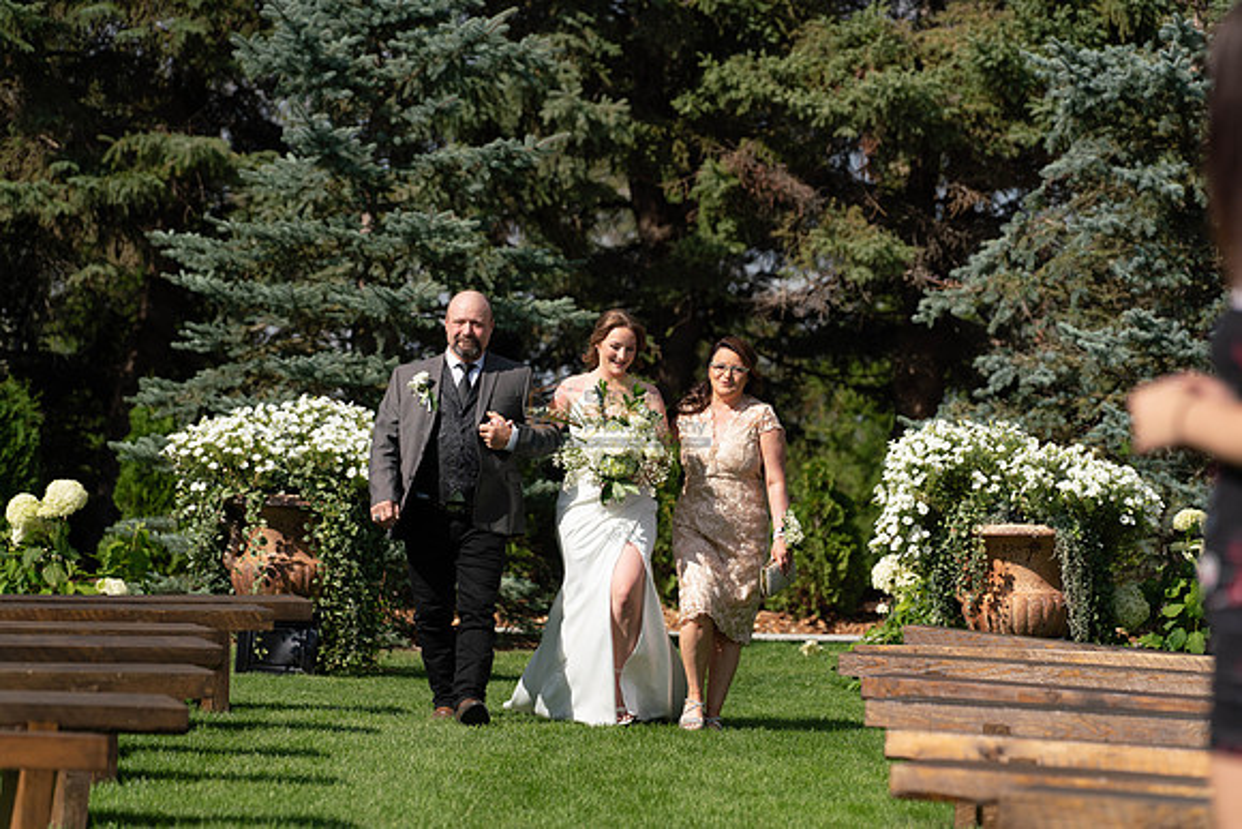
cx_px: 621
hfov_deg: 13.7
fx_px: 5176
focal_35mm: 150
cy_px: 414
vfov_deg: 9.2
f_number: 4.5
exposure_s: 1/3200
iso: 400
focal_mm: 150
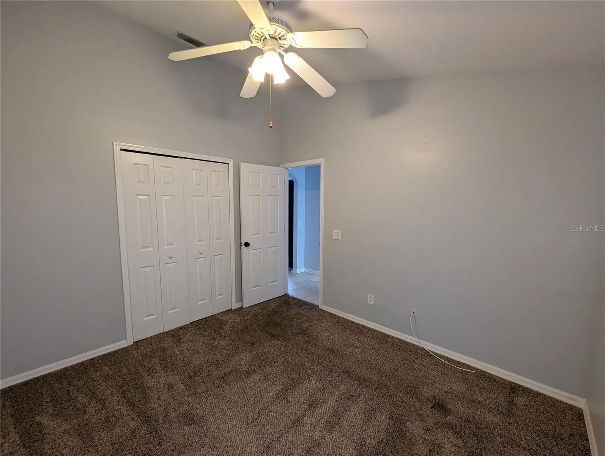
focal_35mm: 13
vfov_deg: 90.1
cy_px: 228
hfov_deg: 106.1
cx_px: 302
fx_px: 228
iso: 100
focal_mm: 1.95
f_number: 2.2
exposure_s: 1/24
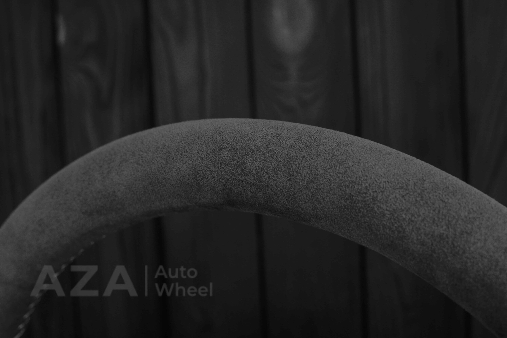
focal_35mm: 52
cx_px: 254
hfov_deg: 37.8
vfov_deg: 25.8
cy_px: 169
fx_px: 739
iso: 500
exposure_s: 1/125
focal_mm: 35
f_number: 6.3
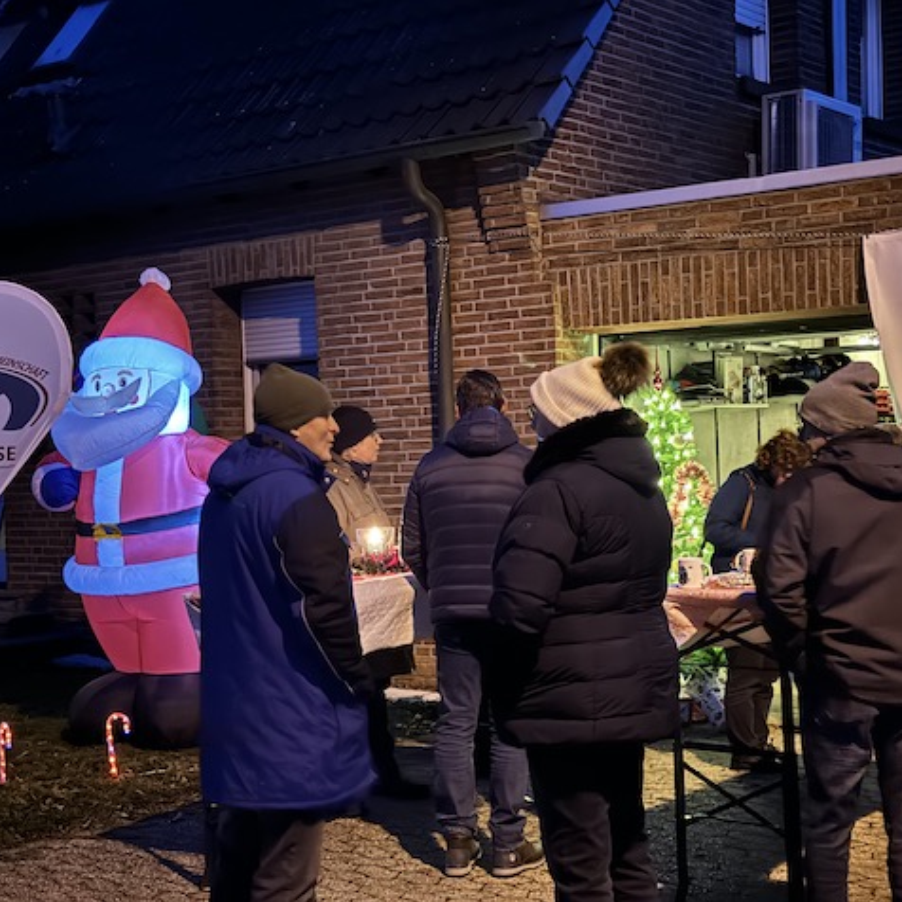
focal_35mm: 57
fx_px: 1680
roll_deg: +2.1
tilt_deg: -0.6
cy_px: 451
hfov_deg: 30.0
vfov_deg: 30.0
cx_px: 455
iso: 1250
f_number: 1.78
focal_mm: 6.76
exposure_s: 1/9
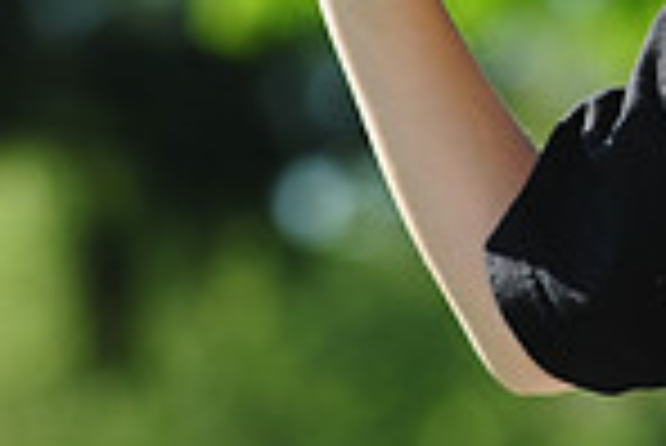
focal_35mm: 510
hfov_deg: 4.0
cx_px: 1089
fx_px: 9444
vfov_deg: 2.7
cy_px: -266
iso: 200
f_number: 5
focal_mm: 130
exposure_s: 1/500
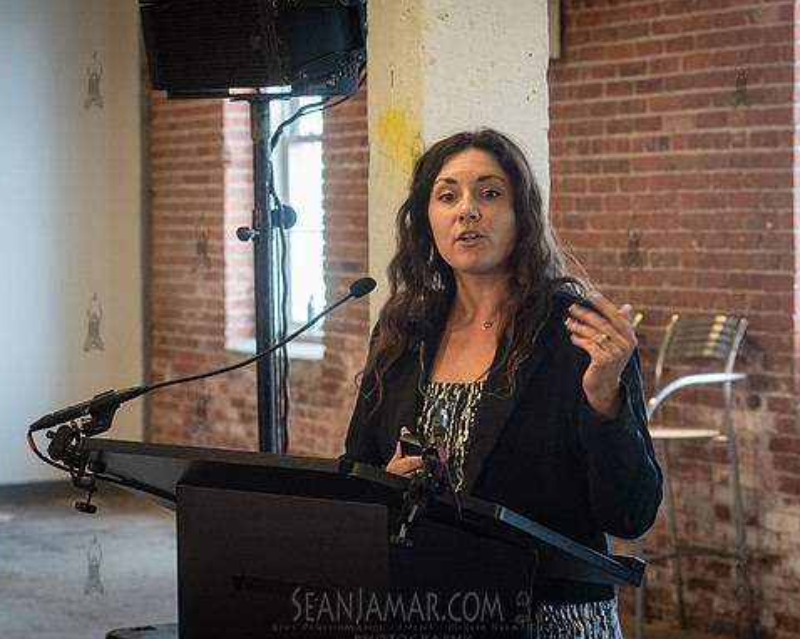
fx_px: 2603
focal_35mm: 110
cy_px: 321
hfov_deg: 17.5
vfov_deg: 14.0
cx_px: 454
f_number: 5.6
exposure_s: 1/200
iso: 2500
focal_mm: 86
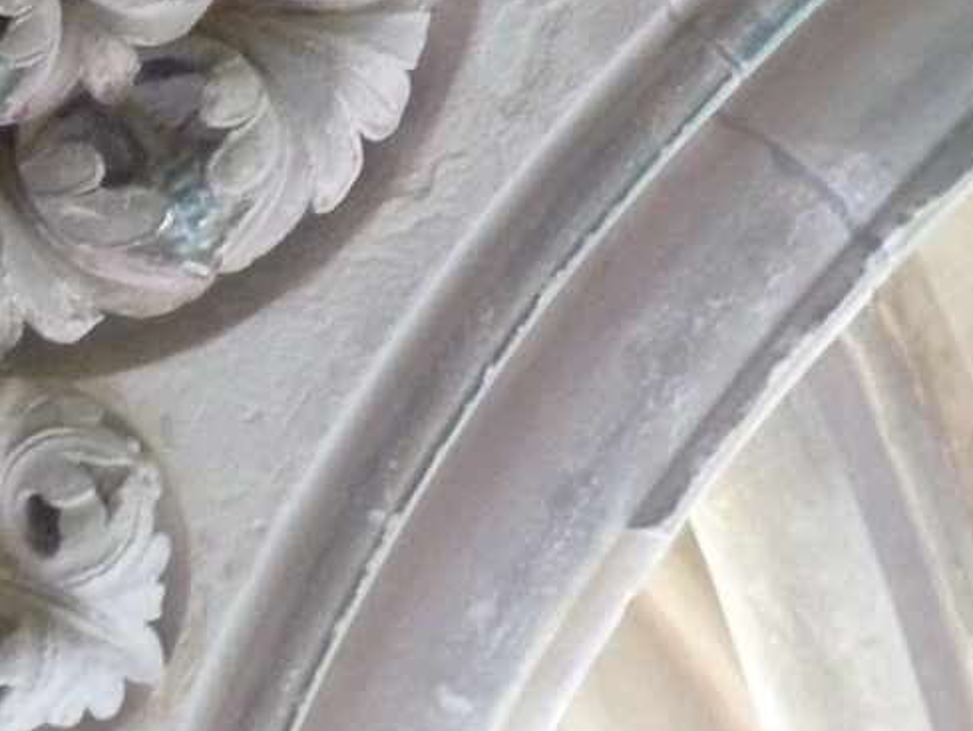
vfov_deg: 6.7
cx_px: -127
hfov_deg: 8.9
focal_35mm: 219
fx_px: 6157
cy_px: -281
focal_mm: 11
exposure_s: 1/6
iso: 400
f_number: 4.1
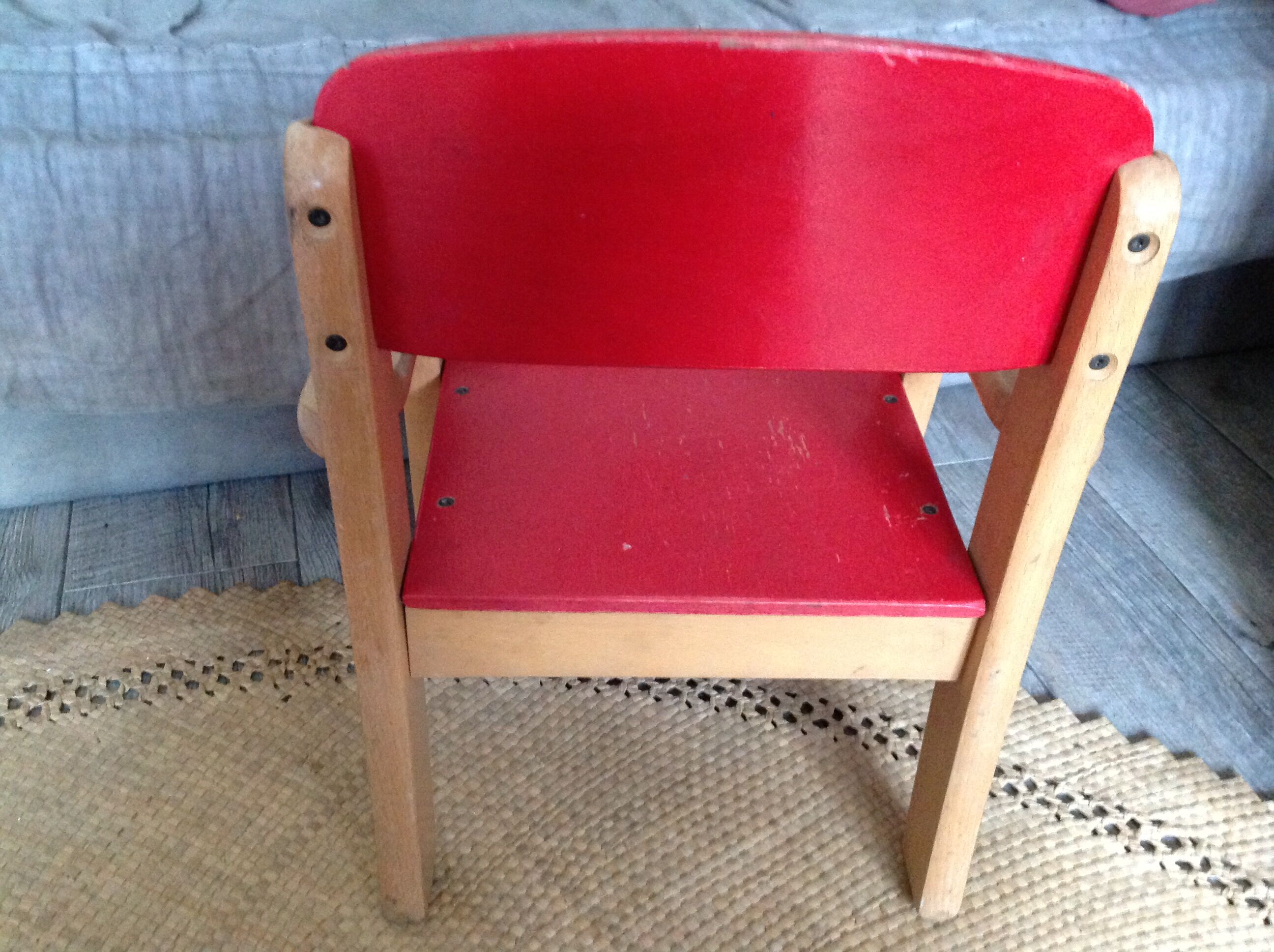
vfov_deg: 40.6
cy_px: 476
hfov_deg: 52.7
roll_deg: -3.5
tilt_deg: -37.3
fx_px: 1286
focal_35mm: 35
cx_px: 637
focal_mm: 4.28
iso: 500
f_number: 2.4
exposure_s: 1/15
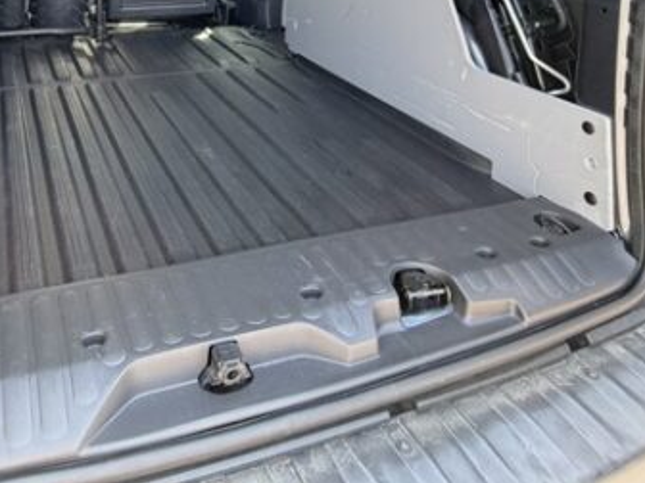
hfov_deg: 54.3
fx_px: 596
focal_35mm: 32
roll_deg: +0.7
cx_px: 165
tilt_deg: -9.3
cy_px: -36
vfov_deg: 37.6
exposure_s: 1/121
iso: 320
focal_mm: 2.22
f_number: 2.2
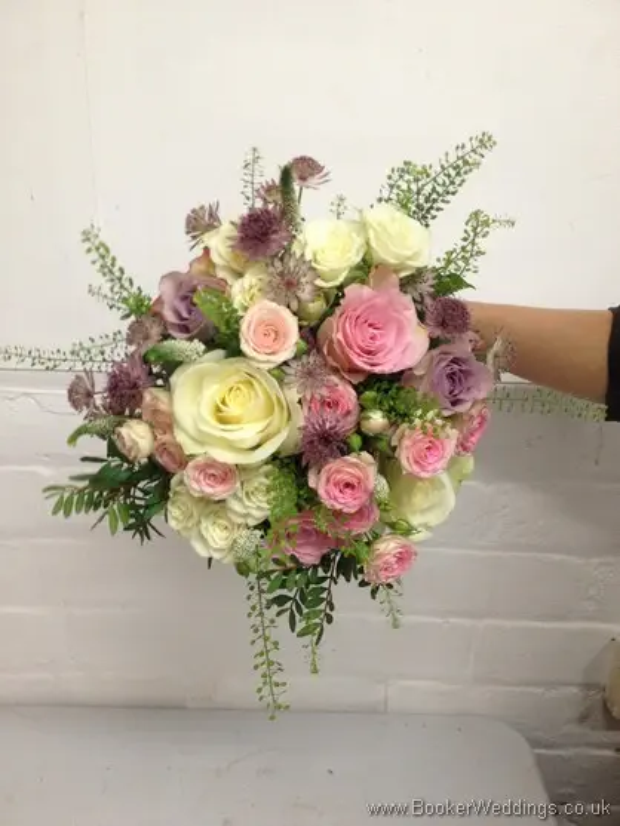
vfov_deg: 52.6
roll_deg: -1.4
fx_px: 836
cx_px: 310
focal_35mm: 35
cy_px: 413
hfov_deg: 40.7
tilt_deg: -18.8
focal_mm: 4.28
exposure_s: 1/20
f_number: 2.4
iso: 100
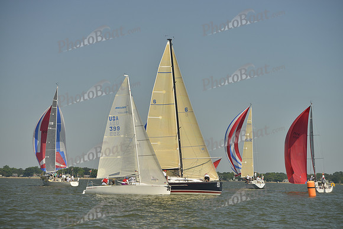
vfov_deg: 11.0
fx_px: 1191
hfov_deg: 16.4
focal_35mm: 125
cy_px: 114
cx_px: 172
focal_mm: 125
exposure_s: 1/1250
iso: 200
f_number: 5.6
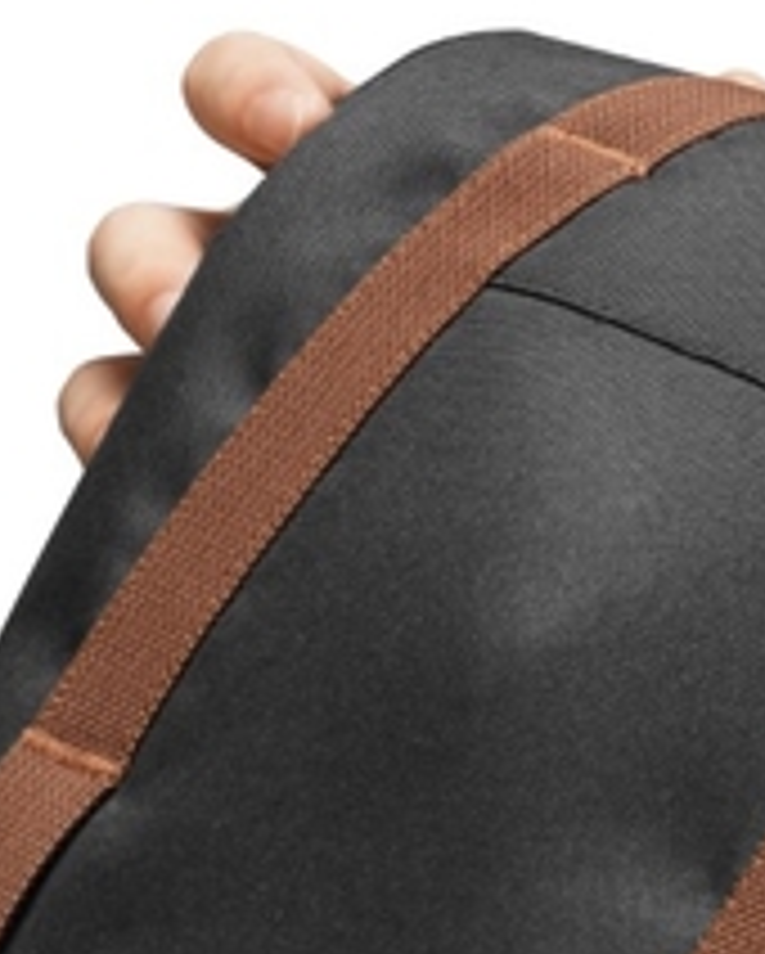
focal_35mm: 317
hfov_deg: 4.9
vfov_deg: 6.0
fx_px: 8959
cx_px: 817
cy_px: 1364
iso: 160
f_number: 18
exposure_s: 1/100
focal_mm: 70
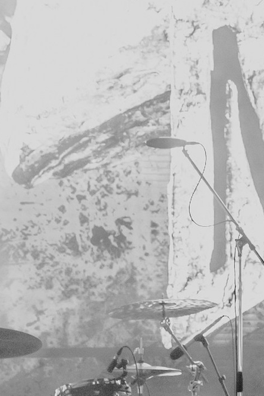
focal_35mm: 432
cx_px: 530
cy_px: 68
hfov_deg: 3.2
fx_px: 4757
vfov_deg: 4.8
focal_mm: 75
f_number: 2.8
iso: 2500
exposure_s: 1/160
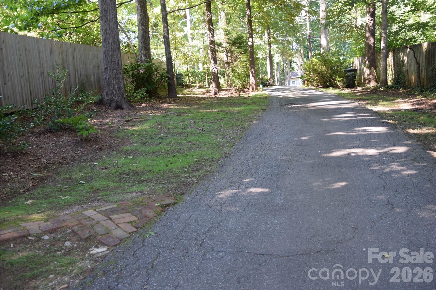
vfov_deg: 34.2
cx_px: 218
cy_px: 145
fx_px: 472
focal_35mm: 39
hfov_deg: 49.6
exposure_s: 1/80
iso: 400
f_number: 4.5
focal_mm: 26
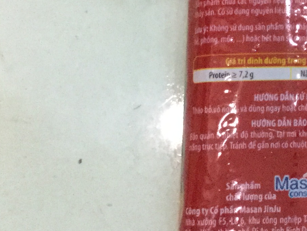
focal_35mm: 111
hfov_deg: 16.4
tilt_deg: -79.8
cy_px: 31
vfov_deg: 13.2
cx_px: 437
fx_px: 984
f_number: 2.4
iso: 200
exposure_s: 1/25
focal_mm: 3.3
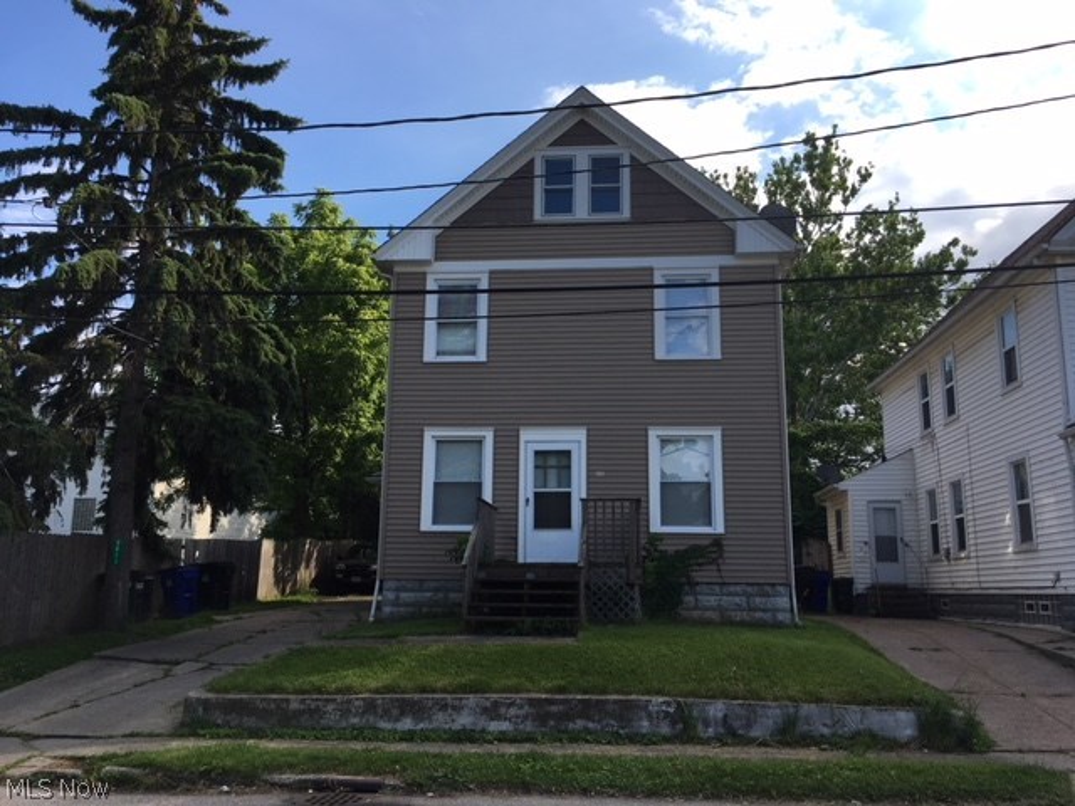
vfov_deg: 48.2
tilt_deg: +12.7
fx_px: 901
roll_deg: -1.5
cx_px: 538
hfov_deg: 61.7
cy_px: 403
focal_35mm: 29
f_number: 2.2
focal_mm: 4.15
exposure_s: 1/999
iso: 25
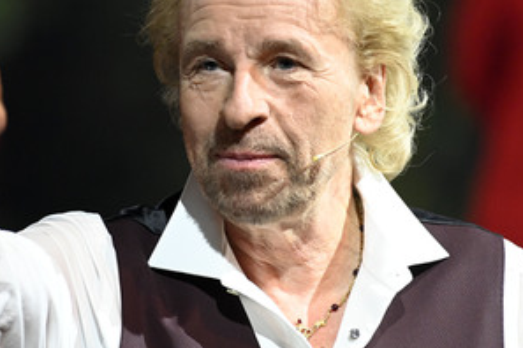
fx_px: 11026
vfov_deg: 1.8
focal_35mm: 759
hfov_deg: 2.7
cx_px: 168
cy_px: 109
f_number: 5.6
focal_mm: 500
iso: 8000
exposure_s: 1/320
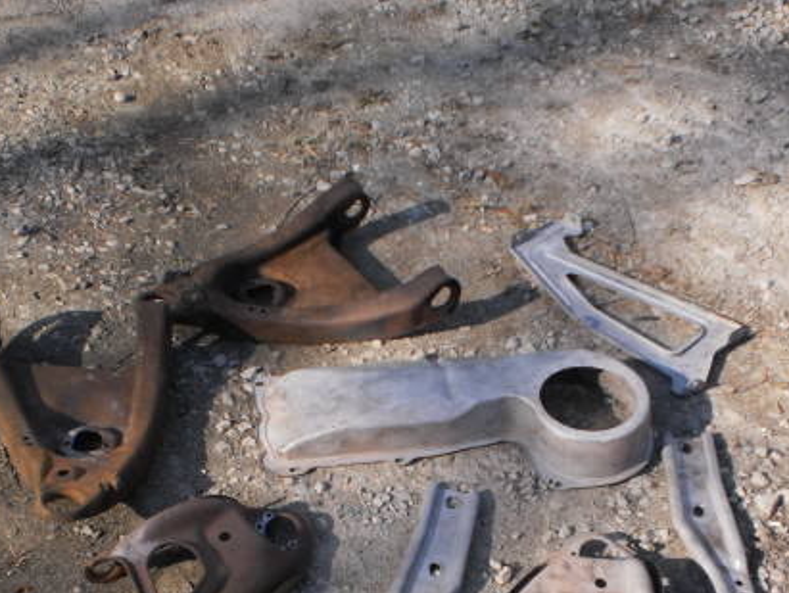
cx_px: 409
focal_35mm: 56
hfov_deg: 34.3
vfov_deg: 25.8
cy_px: 443
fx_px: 1278
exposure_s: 1/800
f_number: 3.1
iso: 100
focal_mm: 6.3
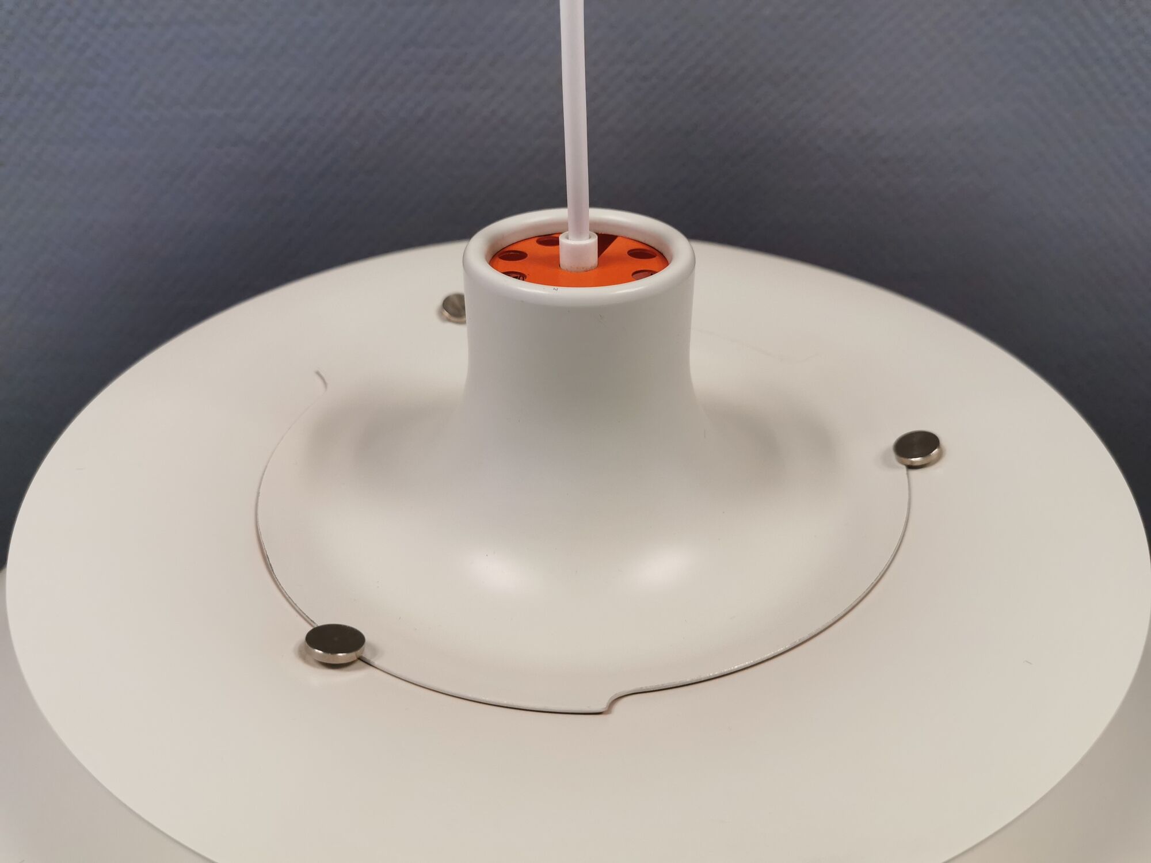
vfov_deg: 51.4
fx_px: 898
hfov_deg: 65.3
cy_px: 432
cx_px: 576
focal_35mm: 27
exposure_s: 1/100
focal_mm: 5.56
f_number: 1.6
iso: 125
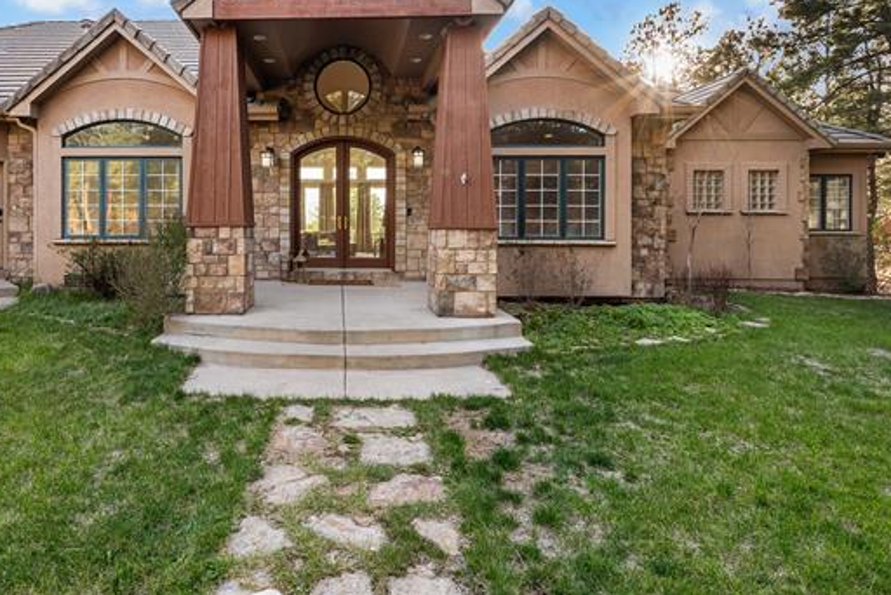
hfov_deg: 82.5
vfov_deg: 61.2
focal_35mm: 20
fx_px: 495
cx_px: 338
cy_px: 225
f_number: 8
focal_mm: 16
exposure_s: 1/160
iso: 200
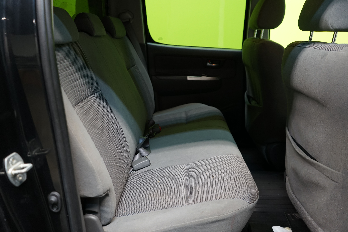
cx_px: 174
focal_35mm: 28
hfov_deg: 65.5
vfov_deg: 46.4
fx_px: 271
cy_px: 116
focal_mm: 28
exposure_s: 1/30
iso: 800
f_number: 3.5
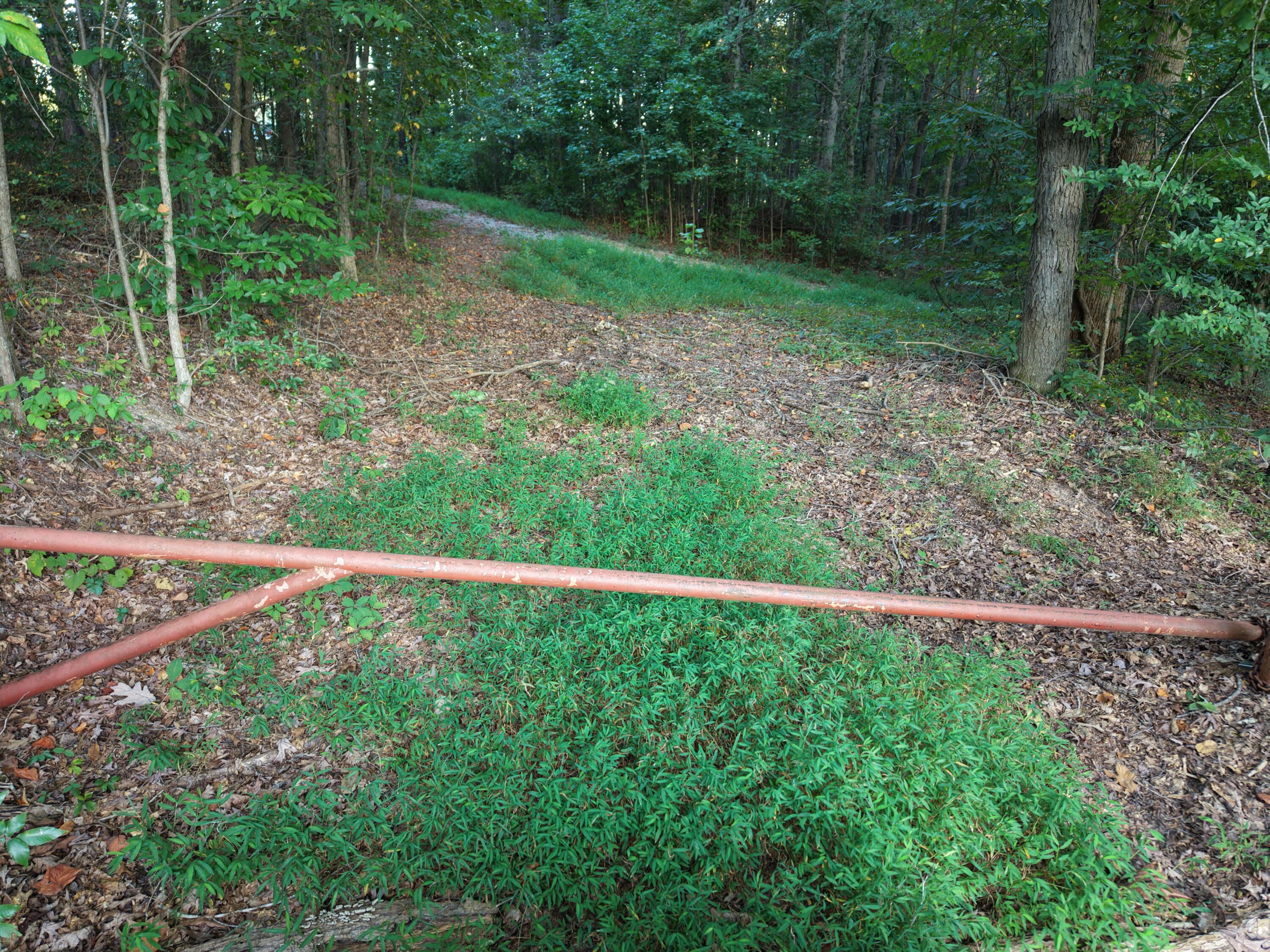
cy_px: 476
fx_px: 881
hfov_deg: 71.6
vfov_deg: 56.8
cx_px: 635
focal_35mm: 24
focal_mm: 8.67
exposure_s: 1/20
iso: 200
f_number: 1.8
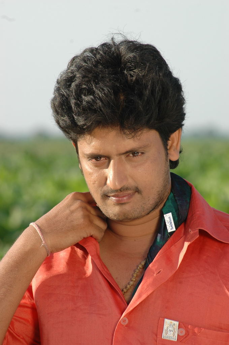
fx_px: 2727
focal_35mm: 285
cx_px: 114
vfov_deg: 7.2
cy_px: 172
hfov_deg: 4.8
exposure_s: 1/320
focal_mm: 190
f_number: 8
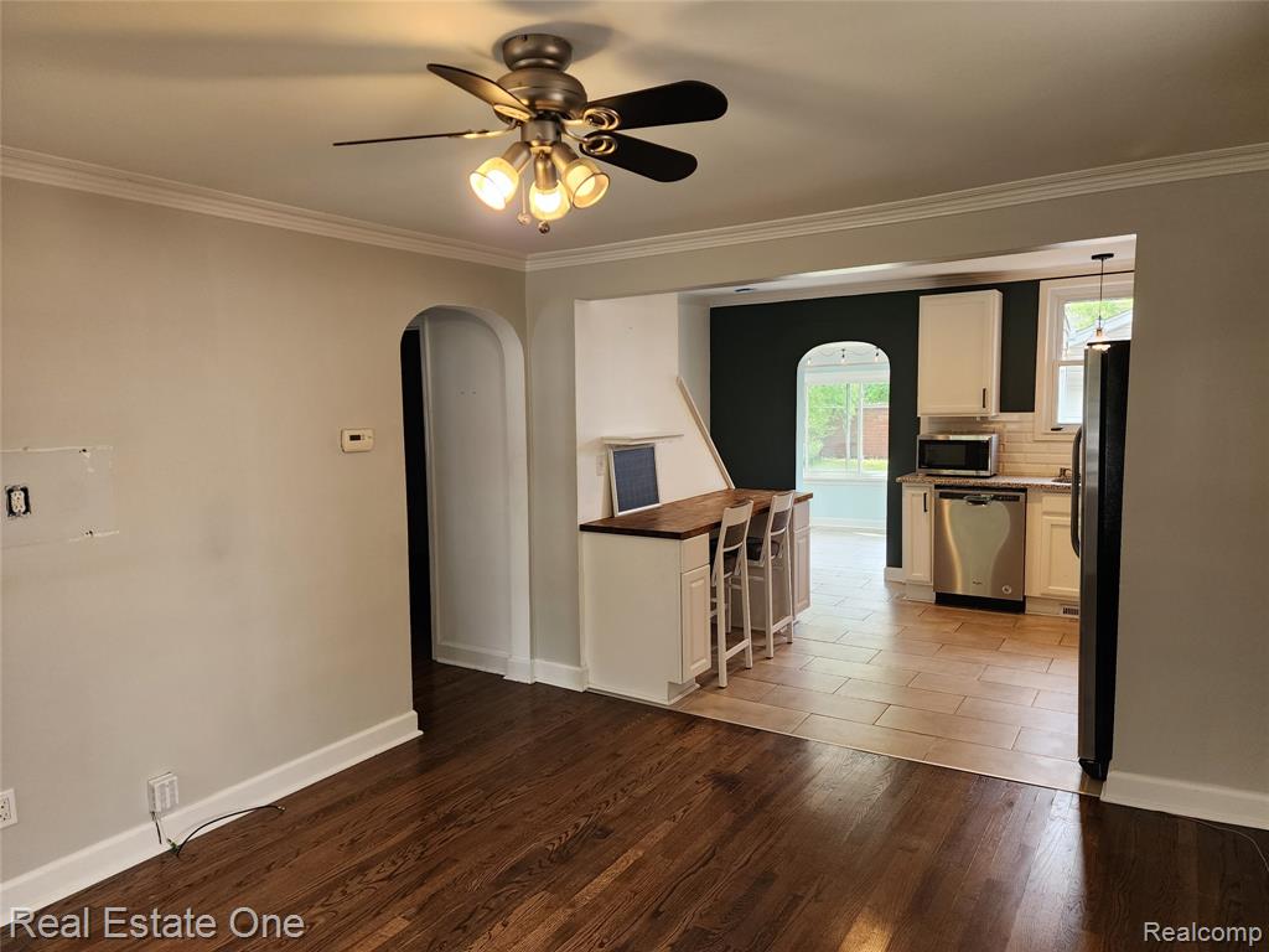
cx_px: 634
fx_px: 843
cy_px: 476
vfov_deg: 58.9
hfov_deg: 73.9
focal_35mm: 23
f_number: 1.8
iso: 125
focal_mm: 6.4
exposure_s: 1/120
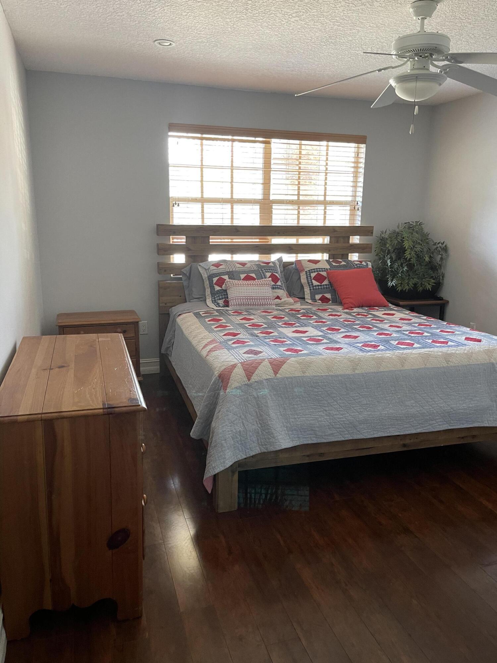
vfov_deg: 67.3
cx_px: 248
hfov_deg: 53.1
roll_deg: -1.2
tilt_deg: -13.2
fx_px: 498
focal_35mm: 26
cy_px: 332
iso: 320
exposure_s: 1/60
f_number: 1.6
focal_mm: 5.1
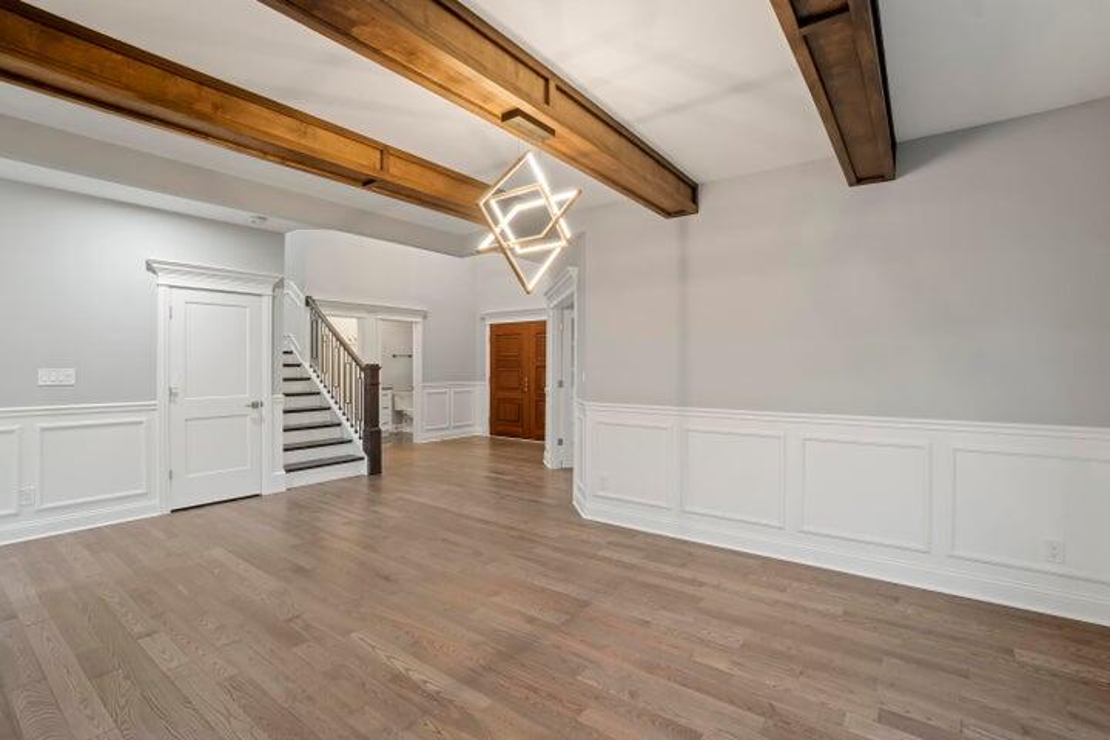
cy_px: 370
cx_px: 555
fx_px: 462
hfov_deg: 100.4
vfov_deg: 77.3
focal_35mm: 15
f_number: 7.1
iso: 500
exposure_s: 1/1.67
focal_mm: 10
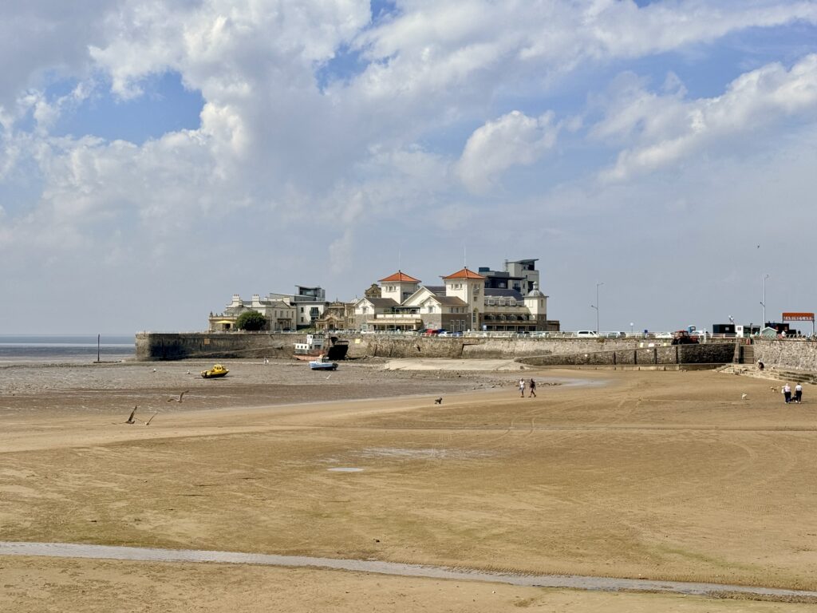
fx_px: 1133
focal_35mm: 48
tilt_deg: +1.6
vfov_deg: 30.3
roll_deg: -0.1
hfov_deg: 39.7
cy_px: 306
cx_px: 408
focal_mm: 6.76
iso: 64
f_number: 1.78
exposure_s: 1/9901
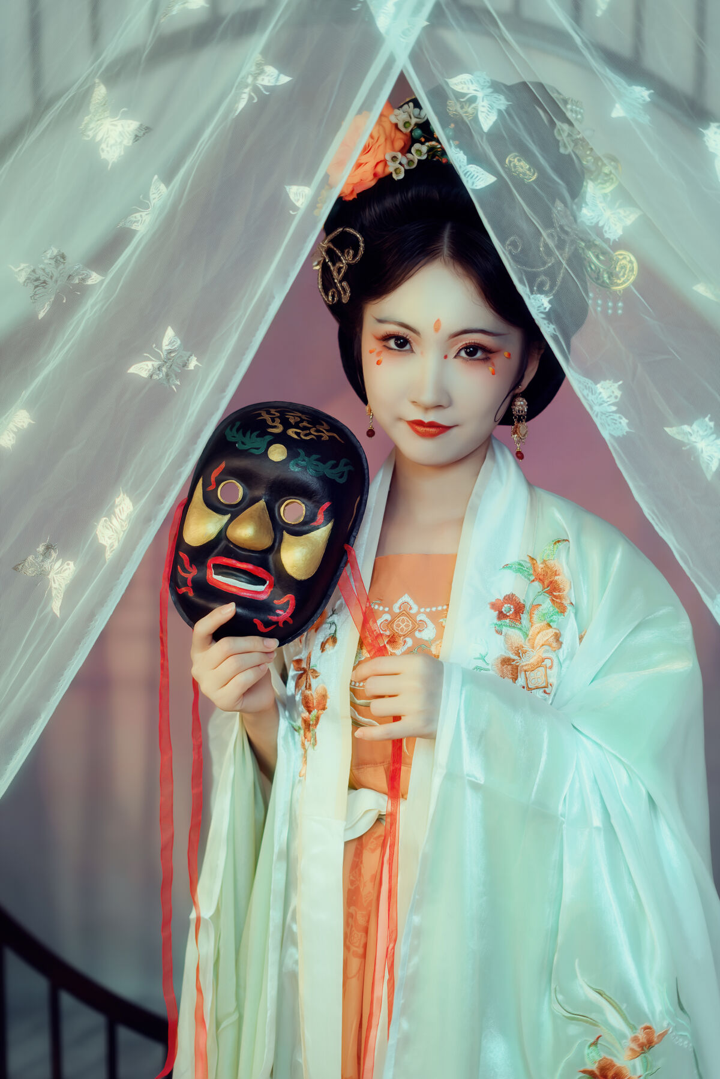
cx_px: 360
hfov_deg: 27.0
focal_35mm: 50
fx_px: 1499
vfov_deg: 39.6
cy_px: 540
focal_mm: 50
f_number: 2.5
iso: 125
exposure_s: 1/100
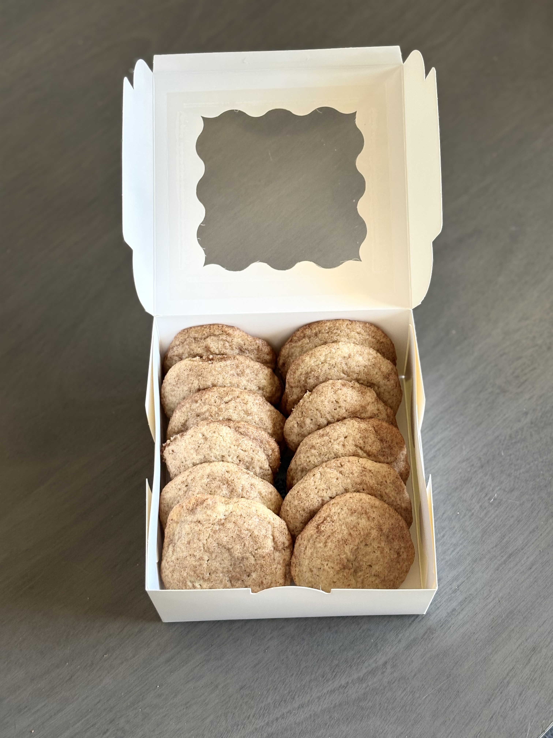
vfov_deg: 36.8
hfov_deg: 28.0
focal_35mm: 52
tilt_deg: -64.0
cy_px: 369
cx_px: 276
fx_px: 1108
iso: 80
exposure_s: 1/60
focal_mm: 5.96
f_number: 1.6
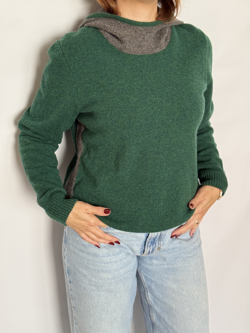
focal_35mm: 48
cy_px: 166
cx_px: 125
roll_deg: -2.5
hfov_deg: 30.3
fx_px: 462
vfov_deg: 39.7
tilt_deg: -20.8
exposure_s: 1/60
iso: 200
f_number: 1.78
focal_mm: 6.76
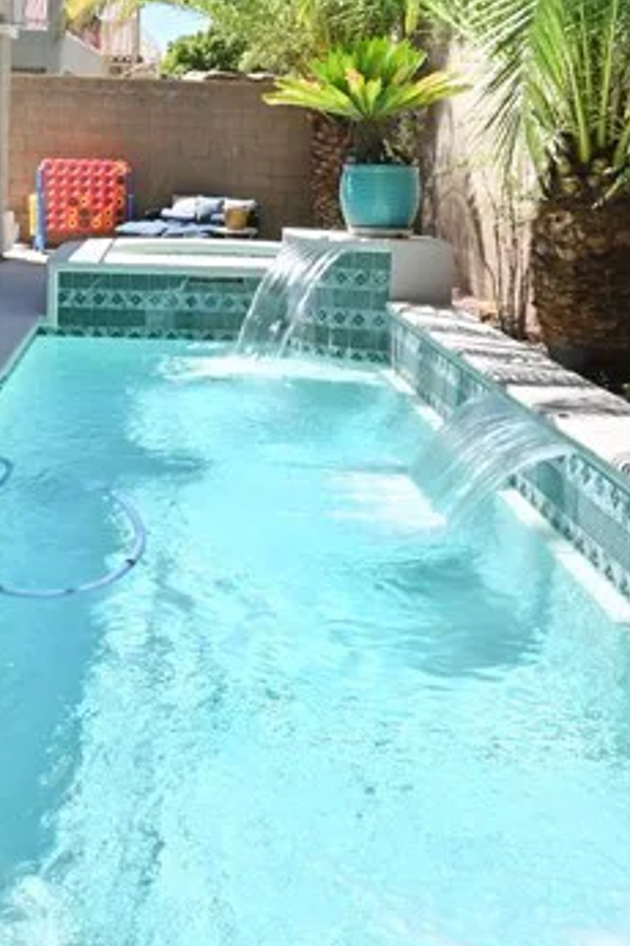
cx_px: 216
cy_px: 255
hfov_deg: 30.3
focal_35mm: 44
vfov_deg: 43.3
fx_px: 1155
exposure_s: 1/30
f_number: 18
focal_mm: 14
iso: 100
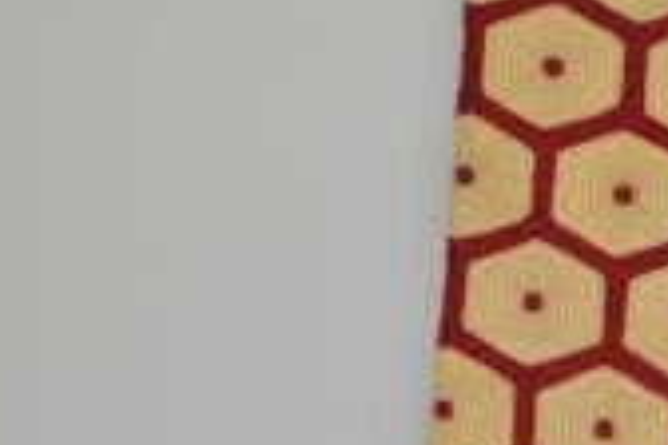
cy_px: 407
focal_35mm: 412
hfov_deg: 4.8
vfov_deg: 3.3
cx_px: 2036
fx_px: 7644
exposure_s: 1/80
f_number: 4
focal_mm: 64
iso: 500
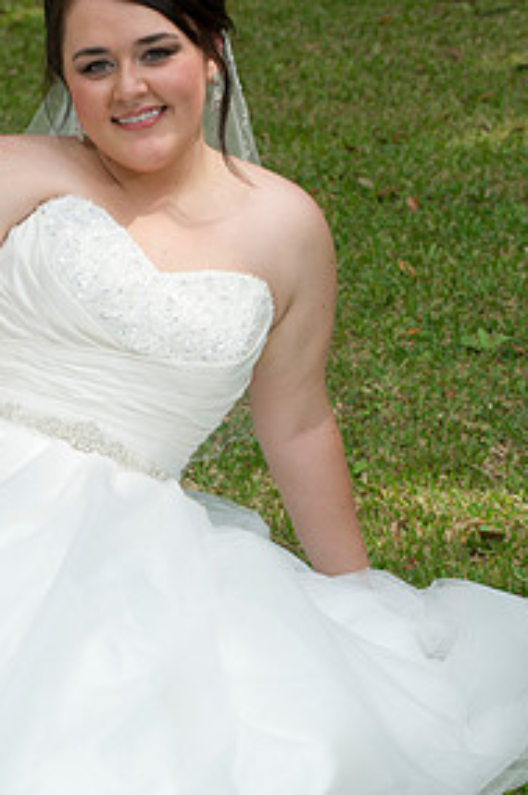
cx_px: 138
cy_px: 509
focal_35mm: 189
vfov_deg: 10.9
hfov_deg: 7.2
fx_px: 4168
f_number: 8
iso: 320
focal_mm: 120
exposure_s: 1/160
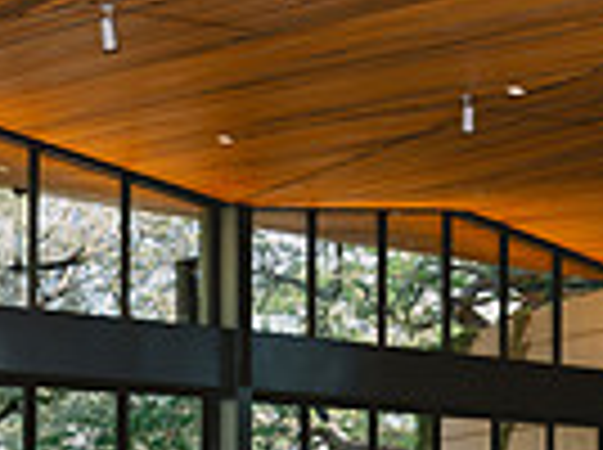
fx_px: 1739
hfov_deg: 19.7
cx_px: 284
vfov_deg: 14.2
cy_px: 574
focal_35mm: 100
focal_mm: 24
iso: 160
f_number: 4
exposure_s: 1/160
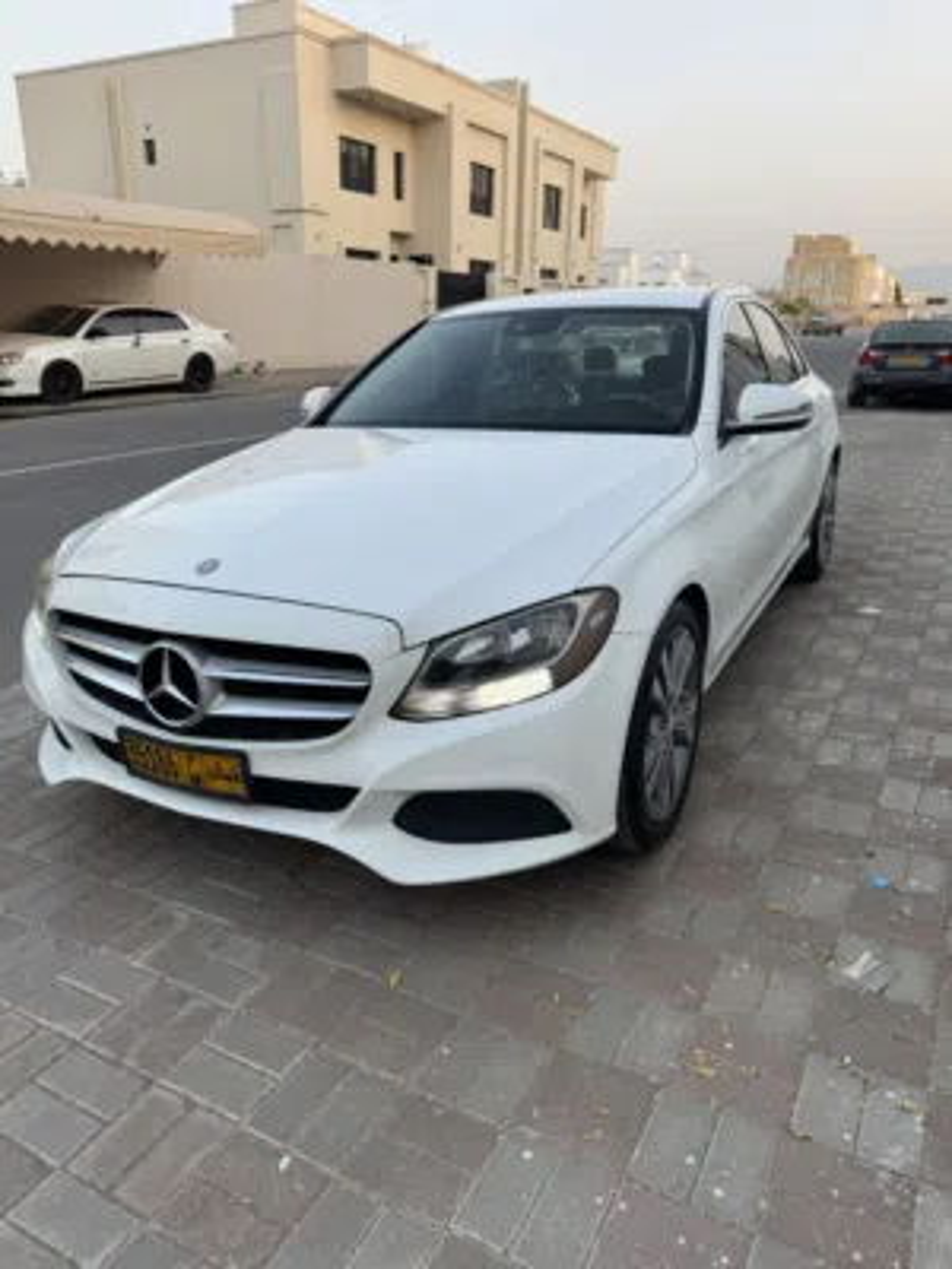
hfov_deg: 56.8
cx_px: 476
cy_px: 634
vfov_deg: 71.6
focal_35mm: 24
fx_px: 880
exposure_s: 1/185
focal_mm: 6.76
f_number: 1.78
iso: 64
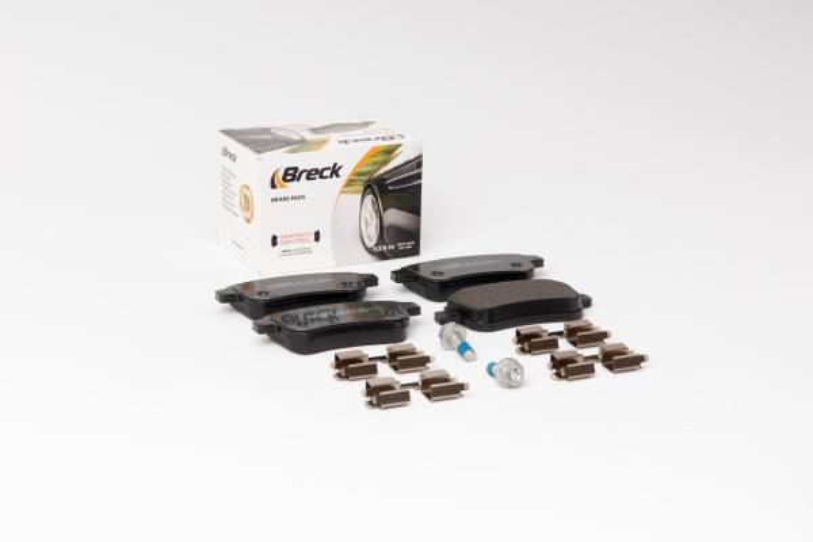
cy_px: 271
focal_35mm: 90
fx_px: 2032
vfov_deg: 15.2
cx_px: 406
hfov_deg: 22.6
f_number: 13
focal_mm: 60
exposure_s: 1/200
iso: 100
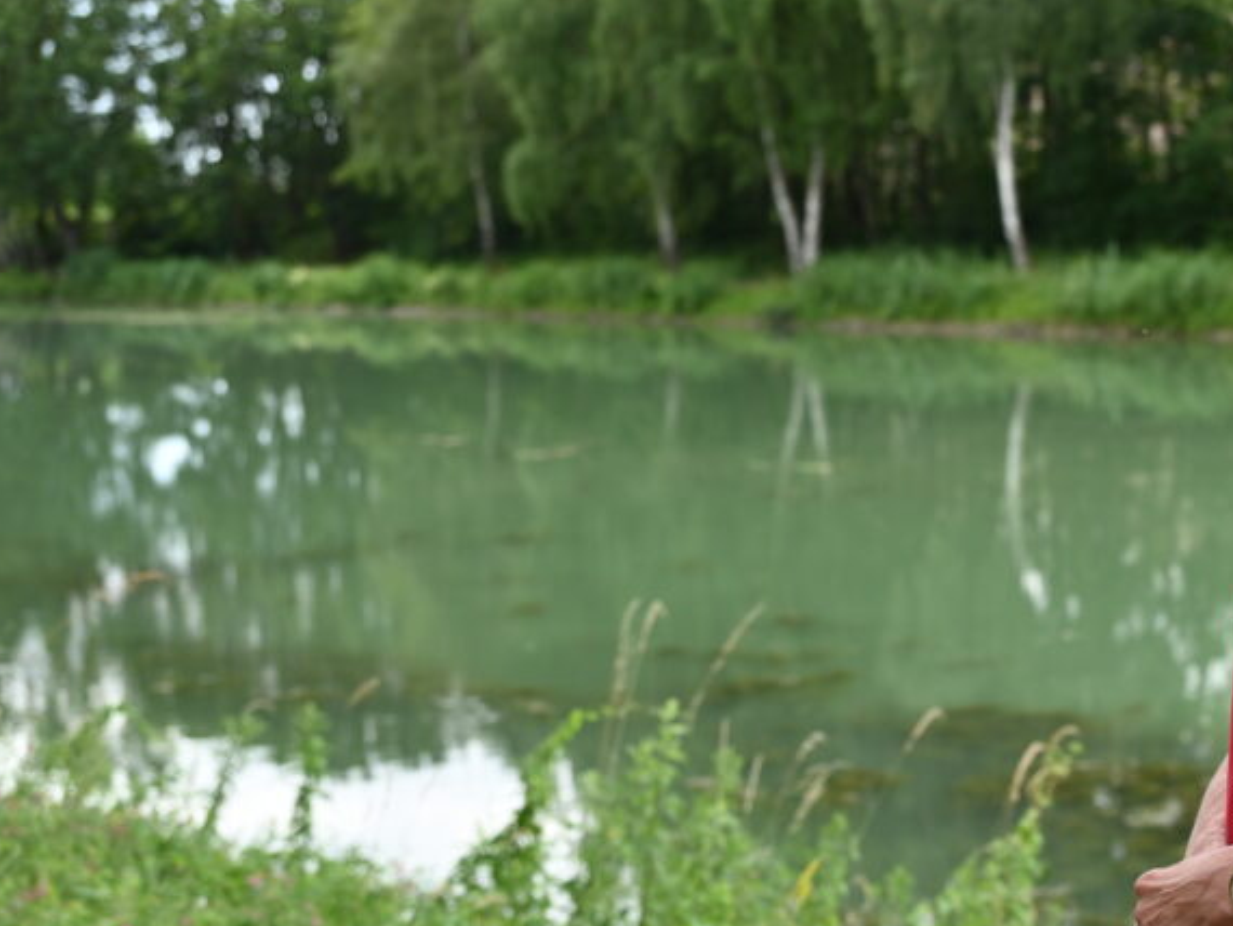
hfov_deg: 27.3
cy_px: 490
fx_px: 2459
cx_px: 1073
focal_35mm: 69
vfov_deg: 21.3
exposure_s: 1/250
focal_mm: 40
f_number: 4
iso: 280
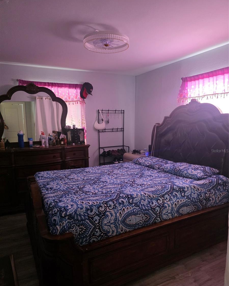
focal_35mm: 24
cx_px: 114
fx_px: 203
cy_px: 151
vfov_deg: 70.2
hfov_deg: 58.8
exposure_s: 1/120
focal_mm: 6.3
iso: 1600
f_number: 1.7
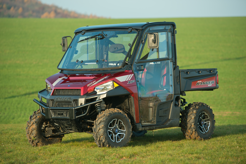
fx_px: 1094
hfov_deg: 12.8
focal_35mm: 160
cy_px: 82
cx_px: 123
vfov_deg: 8.6
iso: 160
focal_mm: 160
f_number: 3.5
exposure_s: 1/200
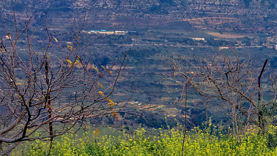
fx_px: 580
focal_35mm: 79
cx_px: 317
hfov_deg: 24.7
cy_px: 96
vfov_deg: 15.3
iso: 25
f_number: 2.2
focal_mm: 4.15
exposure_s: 1/50
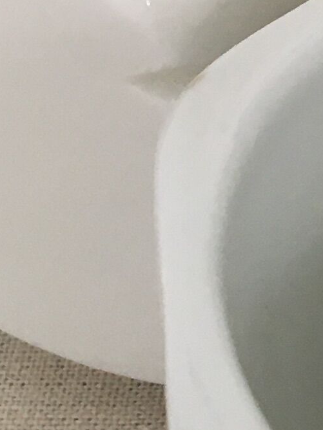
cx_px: 590
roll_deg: -1.5
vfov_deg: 11.1
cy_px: -86
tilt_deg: -40.6
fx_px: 2177
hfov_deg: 8.2
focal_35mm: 175
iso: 40
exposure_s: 1/33
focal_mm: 4.15
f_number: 2.2
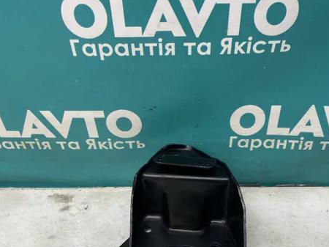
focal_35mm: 37
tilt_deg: -41.1
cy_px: 163
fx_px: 351
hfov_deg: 50.0
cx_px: 186
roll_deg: -0.2
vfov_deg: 38.2
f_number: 1.8
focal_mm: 4.25
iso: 100
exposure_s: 1/100
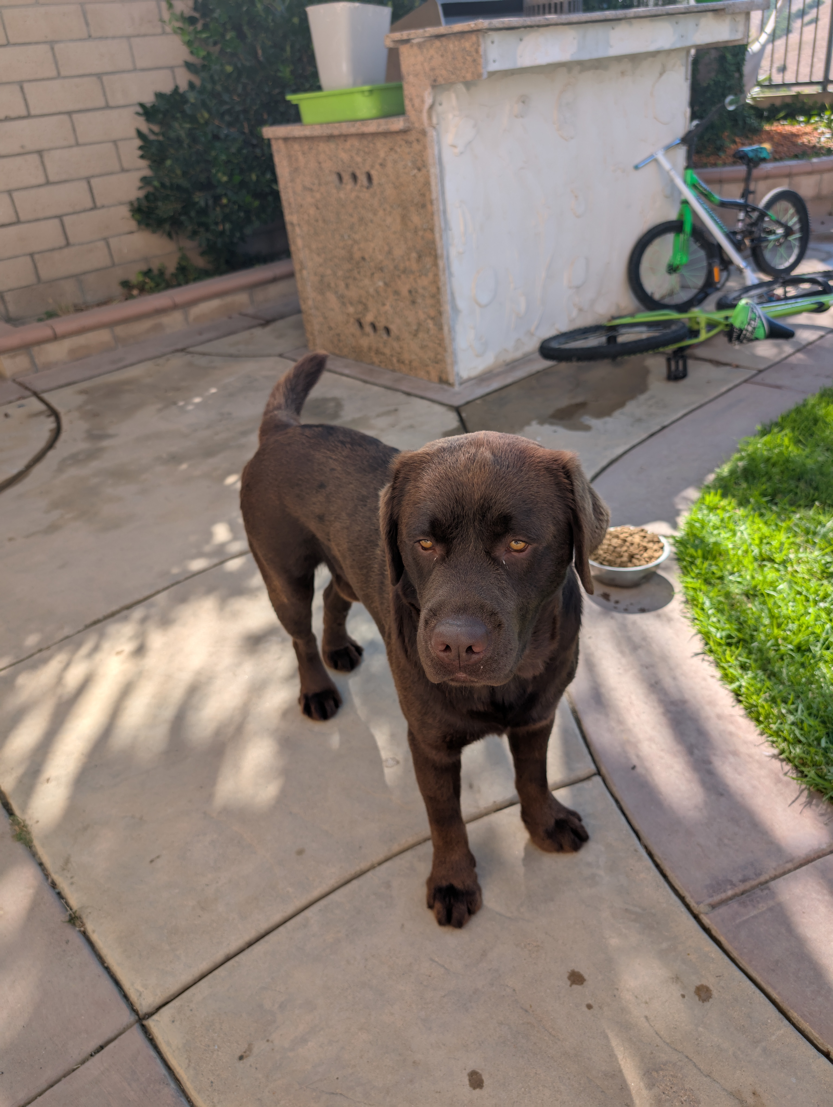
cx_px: 416
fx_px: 768
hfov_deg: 56.9
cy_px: 554
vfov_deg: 71.5
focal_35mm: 24
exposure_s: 1/779
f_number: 1.68
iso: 21
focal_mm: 6.9
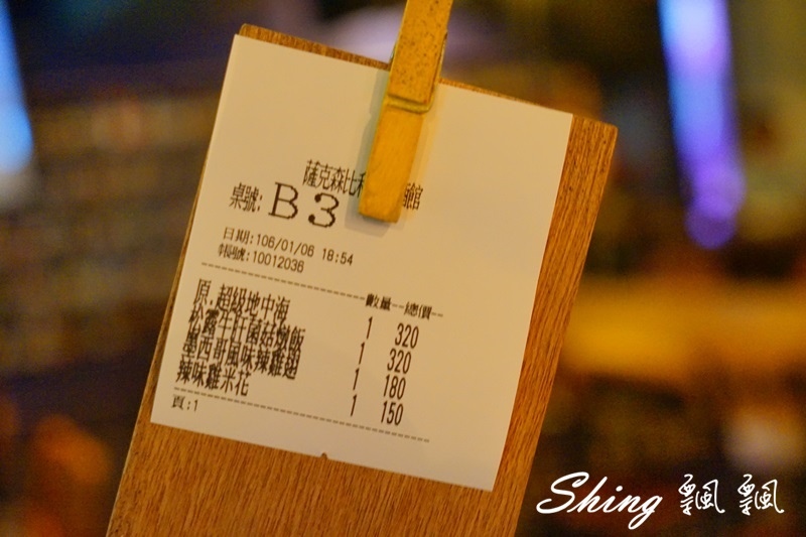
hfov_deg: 37.5
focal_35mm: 53
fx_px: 1186
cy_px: 268
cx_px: 403
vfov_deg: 25.5
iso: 5000
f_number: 4
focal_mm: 53
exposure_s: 1/60
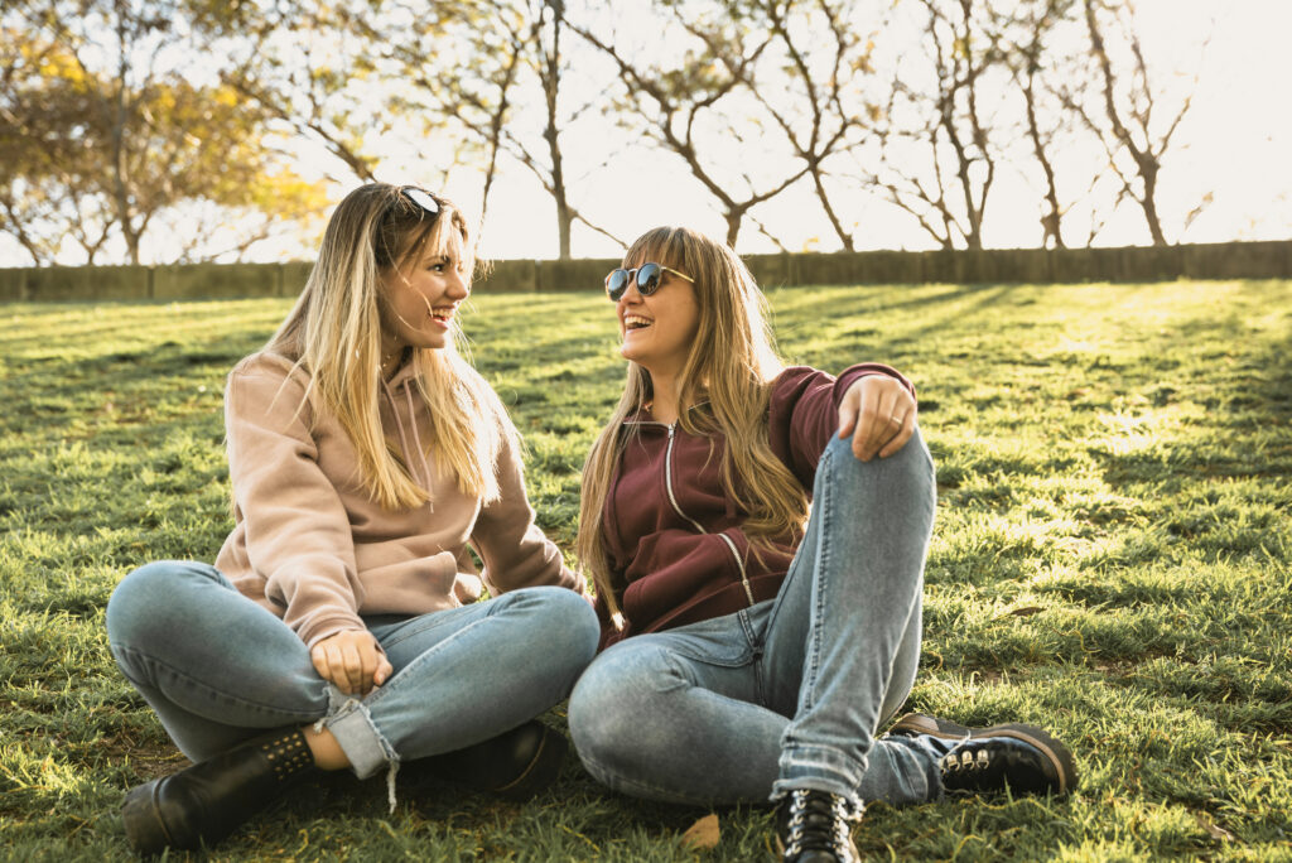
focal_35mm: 50
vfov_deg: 27.0
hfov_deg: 39.6
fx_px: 1795
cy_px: 432
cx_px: 646
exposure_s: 1/125
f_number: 3.5
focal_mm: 50
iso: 100
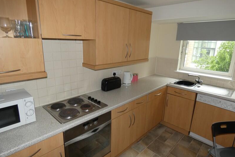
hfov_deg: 81.2
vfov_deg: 59.5
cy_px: 80
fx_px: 137
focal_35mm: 21
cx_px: 117
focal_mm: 3.6
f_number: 2.8
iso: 100
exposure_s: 1/60
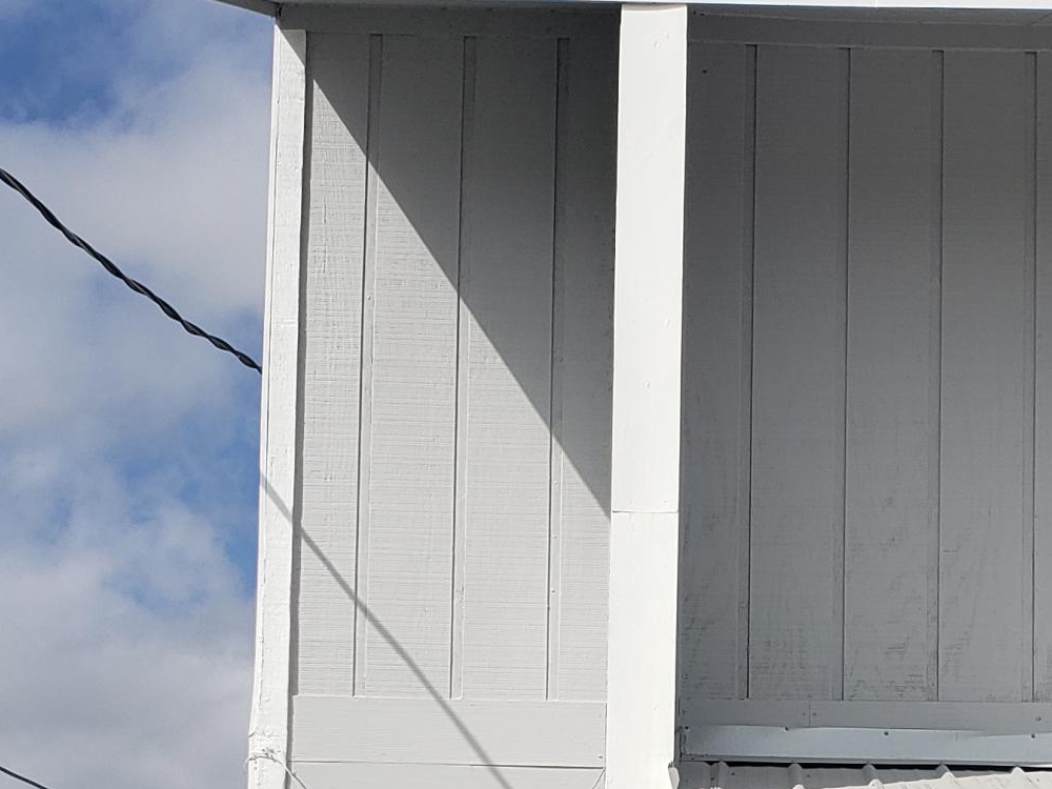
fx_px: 2370
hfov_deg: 24.7
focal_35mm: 78
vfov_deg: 18.3
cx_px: 790
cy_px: 839
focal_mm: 4.3
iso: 50
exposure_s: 1/2811
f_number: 2.4
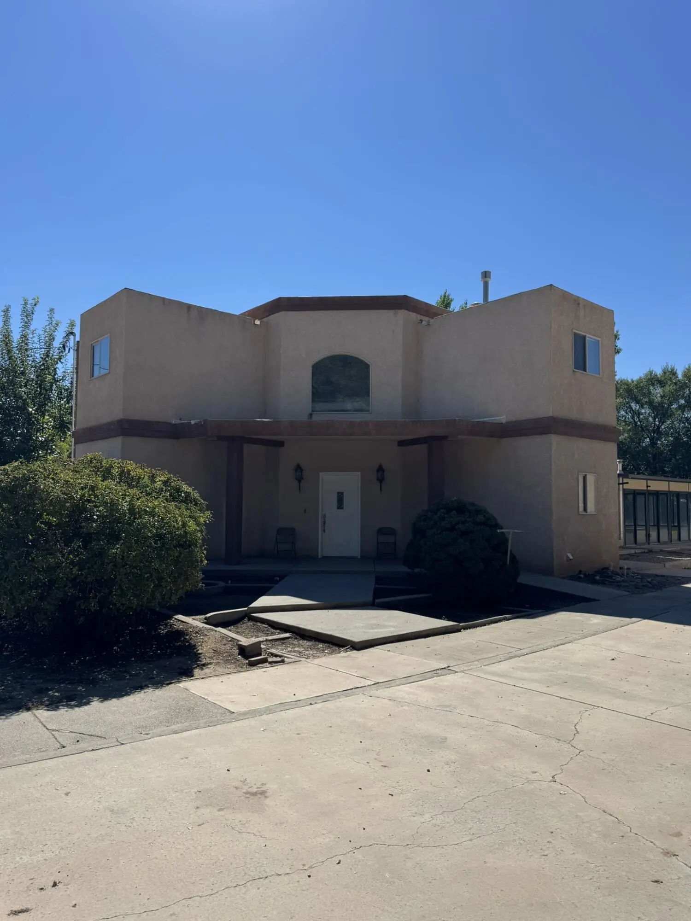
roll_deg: -0.2
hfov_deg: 56.8
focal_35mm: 24
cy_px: 460
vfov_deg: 71.6
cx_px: 346
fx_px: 639
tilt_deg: +5.1
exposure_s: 1/7092
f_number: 1.78
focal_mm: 6.76
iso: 80
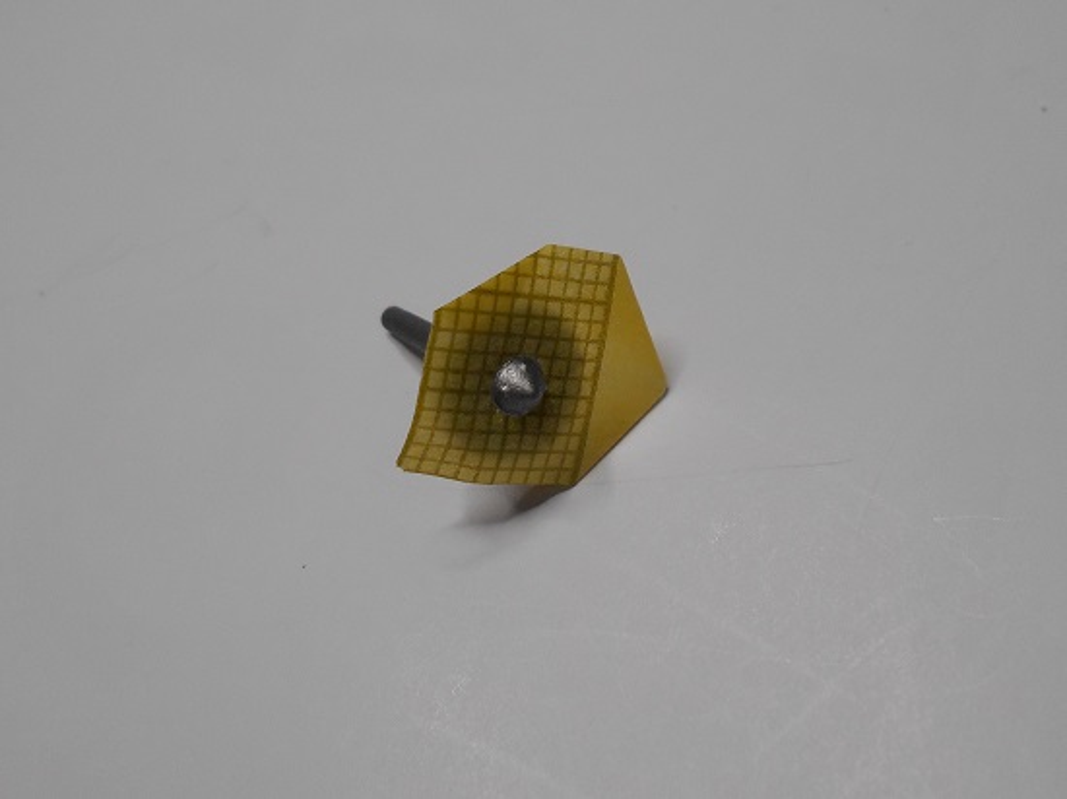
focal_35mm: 30
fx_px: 924
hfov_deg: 60.0
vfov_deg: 46.8
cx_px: 534
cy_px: 400
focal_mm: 5.1
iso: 100
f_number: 3.4
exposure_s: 1/250
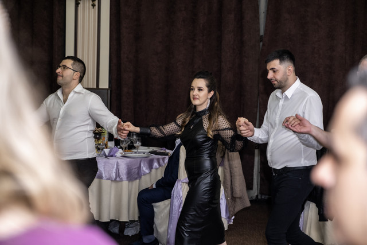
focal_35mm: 83
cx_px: 184
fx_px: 846
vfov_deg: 16.5
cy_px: 122
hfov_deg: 24.5
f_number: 2.8
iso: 1000
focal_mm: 55
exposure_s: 1/160
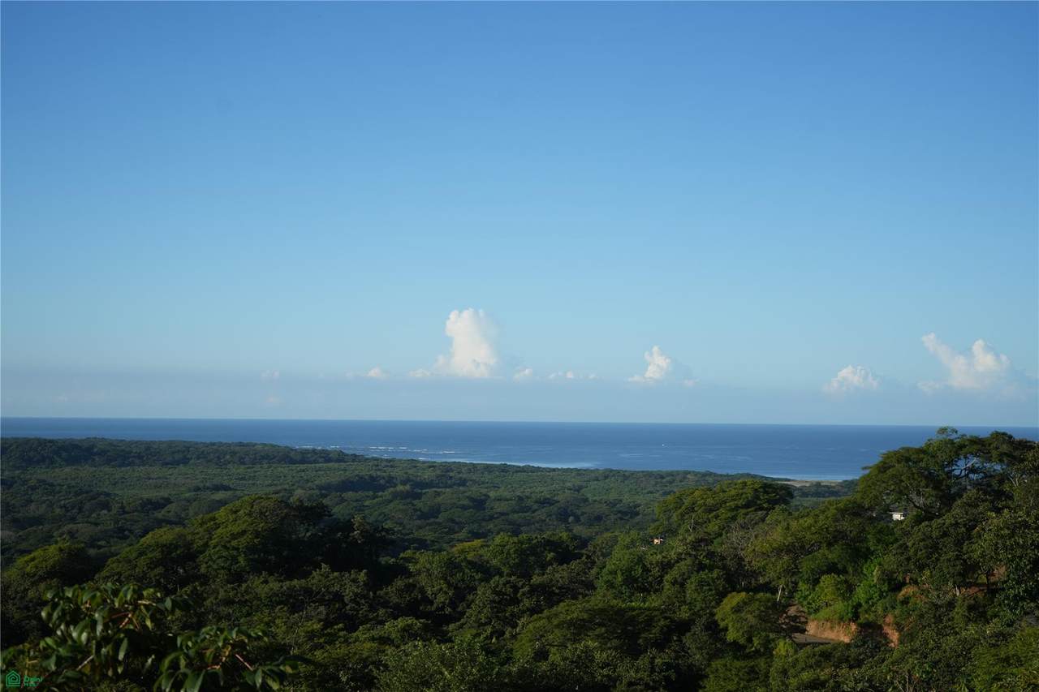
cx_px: 520
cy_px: 346
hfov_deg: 35.6
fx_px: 1616
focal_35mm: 56
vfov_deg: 24.2
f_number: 5
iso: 250
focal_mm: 56
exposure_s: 1/2000
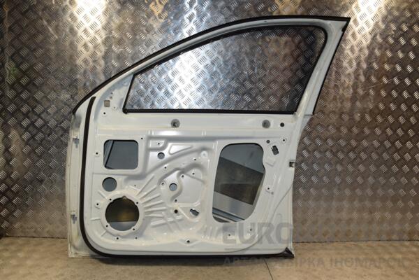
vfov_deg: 47.9
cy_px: 140
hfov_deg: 67.4
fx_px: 314
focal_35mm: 27
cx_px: 210
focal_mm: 18
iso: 800
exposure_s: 1/200
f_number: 10
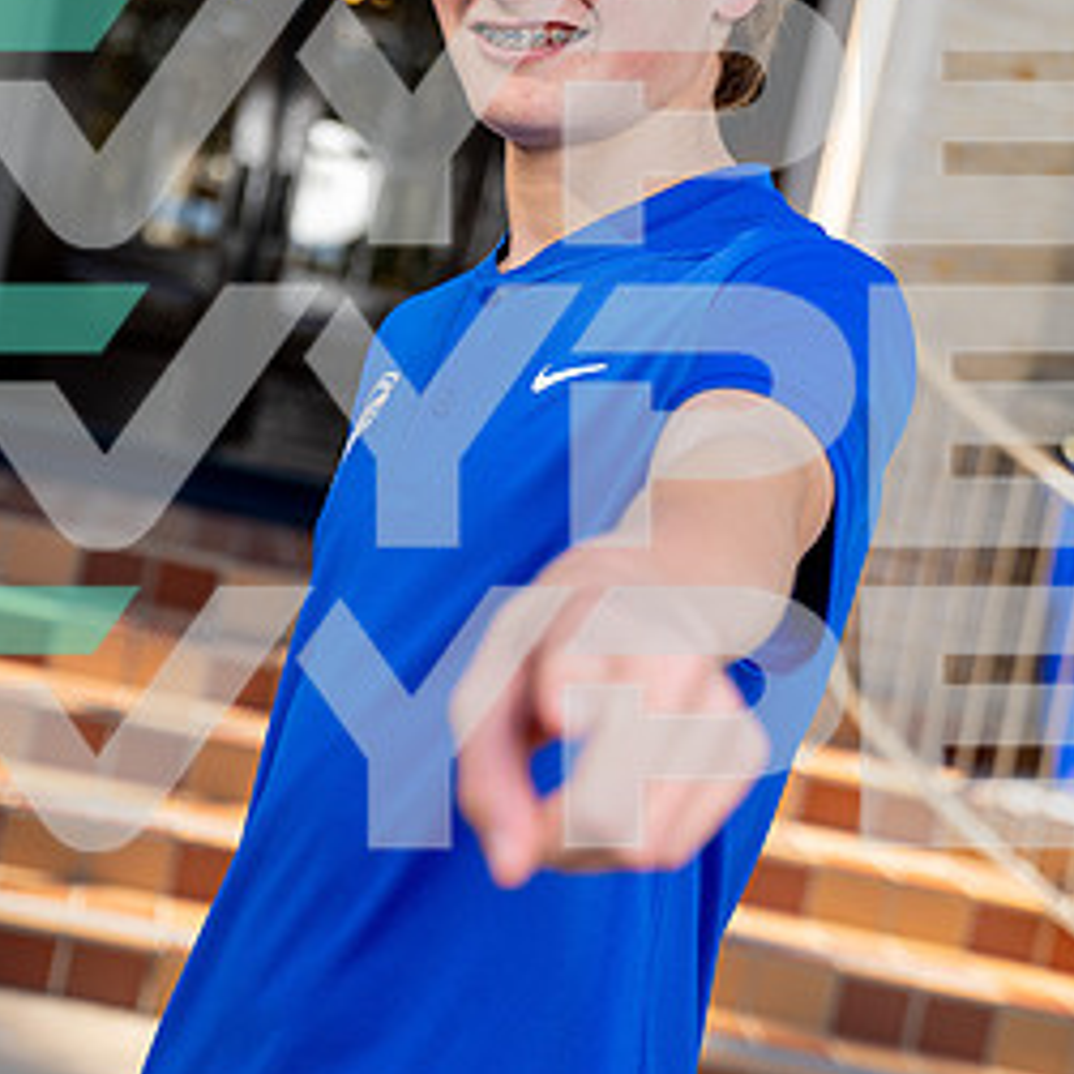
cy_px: 419
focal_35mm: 93
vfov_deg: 18.7
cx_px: 522
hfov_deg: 18.7
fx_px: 3264
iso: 100
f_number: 4
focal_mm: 61
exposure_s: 1/250
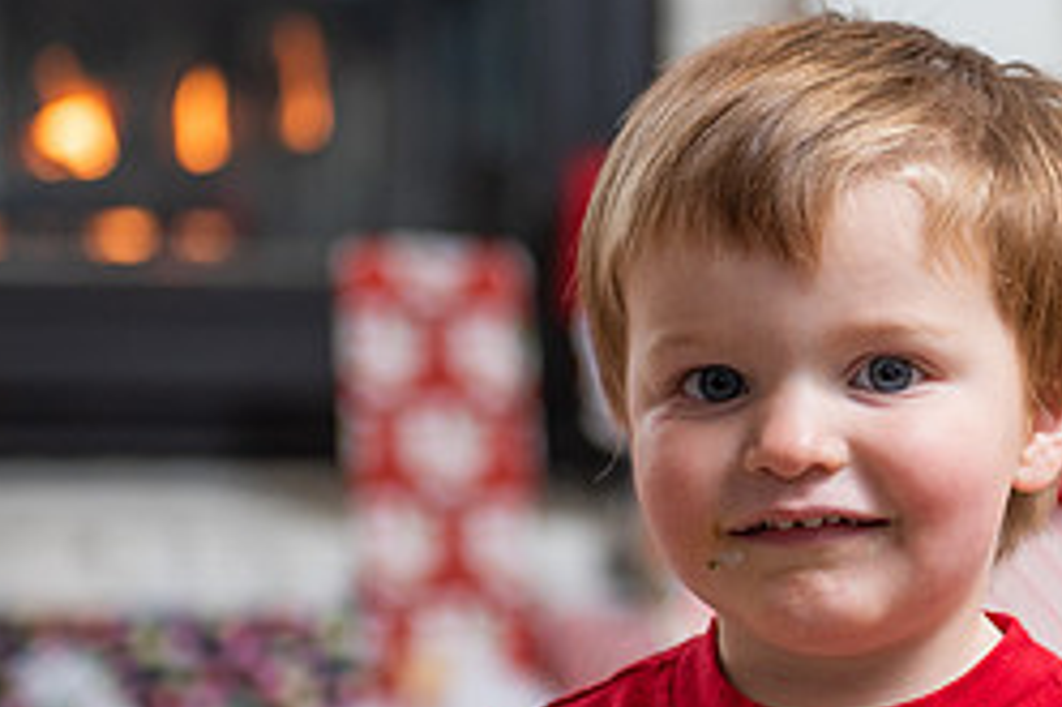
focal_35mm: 164
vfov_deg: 8.4
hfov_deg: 12.5
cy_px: 473
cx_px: 899
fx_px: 4835
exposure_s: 1/200
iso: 500
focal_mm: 70
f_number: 2.8
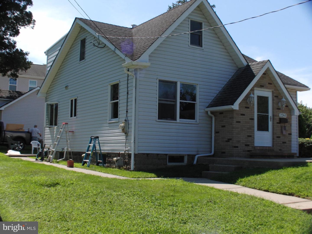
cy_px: 117
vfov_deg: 24.0
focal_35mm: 61
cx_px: 156
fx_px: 550
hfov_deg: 31.7
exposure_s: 1/640
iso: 100
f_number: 4.5
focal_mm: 12.3
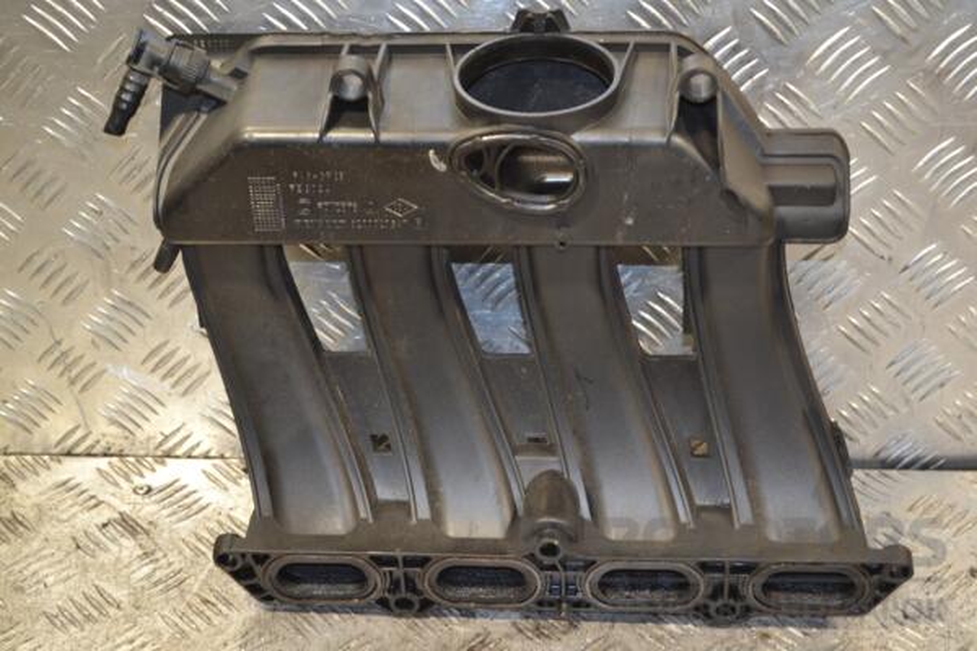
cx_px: 488
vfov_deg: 21.6
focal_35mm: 63
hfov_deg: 31.9
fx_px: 1710
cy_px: 326
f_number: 5.3
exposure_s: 1/60
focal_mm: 42
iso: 560
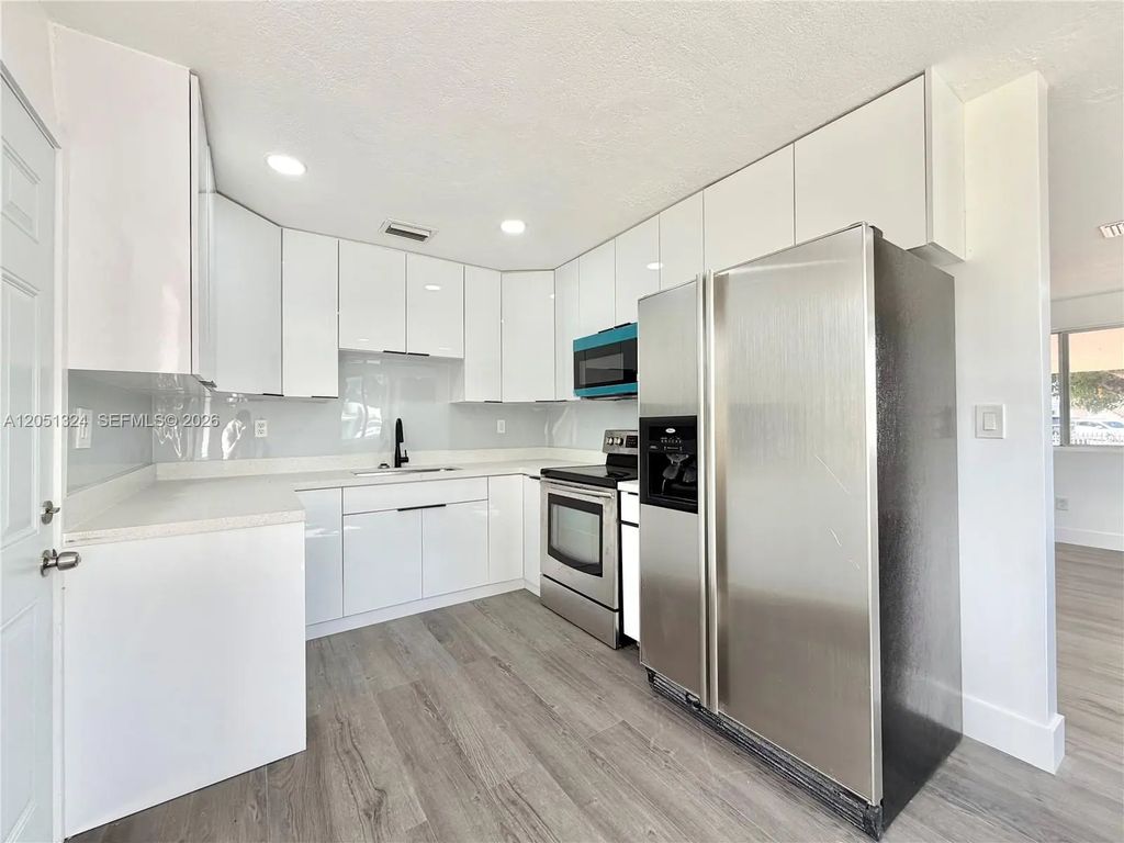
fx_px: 455
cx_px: 562
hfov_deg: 102.1
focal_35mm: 14
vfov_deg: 85.7
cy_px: 422
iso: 50
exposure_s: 1/121
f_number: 2.2
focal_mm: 2.22
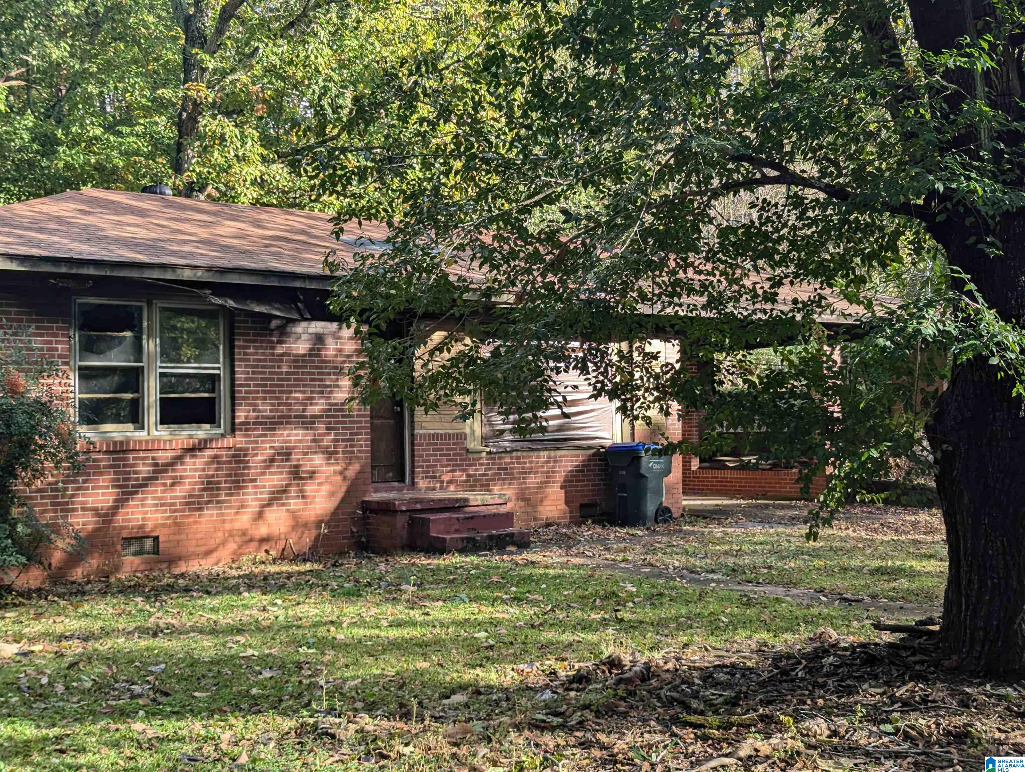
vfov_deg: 30.3
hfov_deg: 39.6
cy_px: 386
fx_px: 1423
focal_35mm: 48
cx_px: 512
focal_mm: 6.81
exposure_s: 1/490
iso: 45
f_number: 1.85
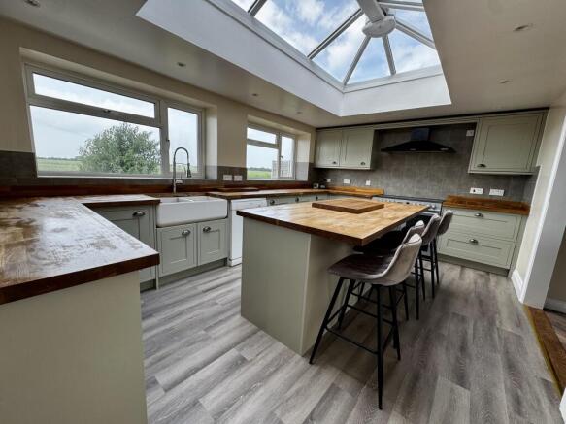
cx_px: 283
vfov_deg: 85.7
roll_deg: -3.0
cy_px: 212
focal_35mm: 14
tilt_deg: -10.2
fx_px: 229
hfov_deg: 102.1
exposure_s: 1/144
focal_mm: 2.22
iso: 40
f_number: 2.2
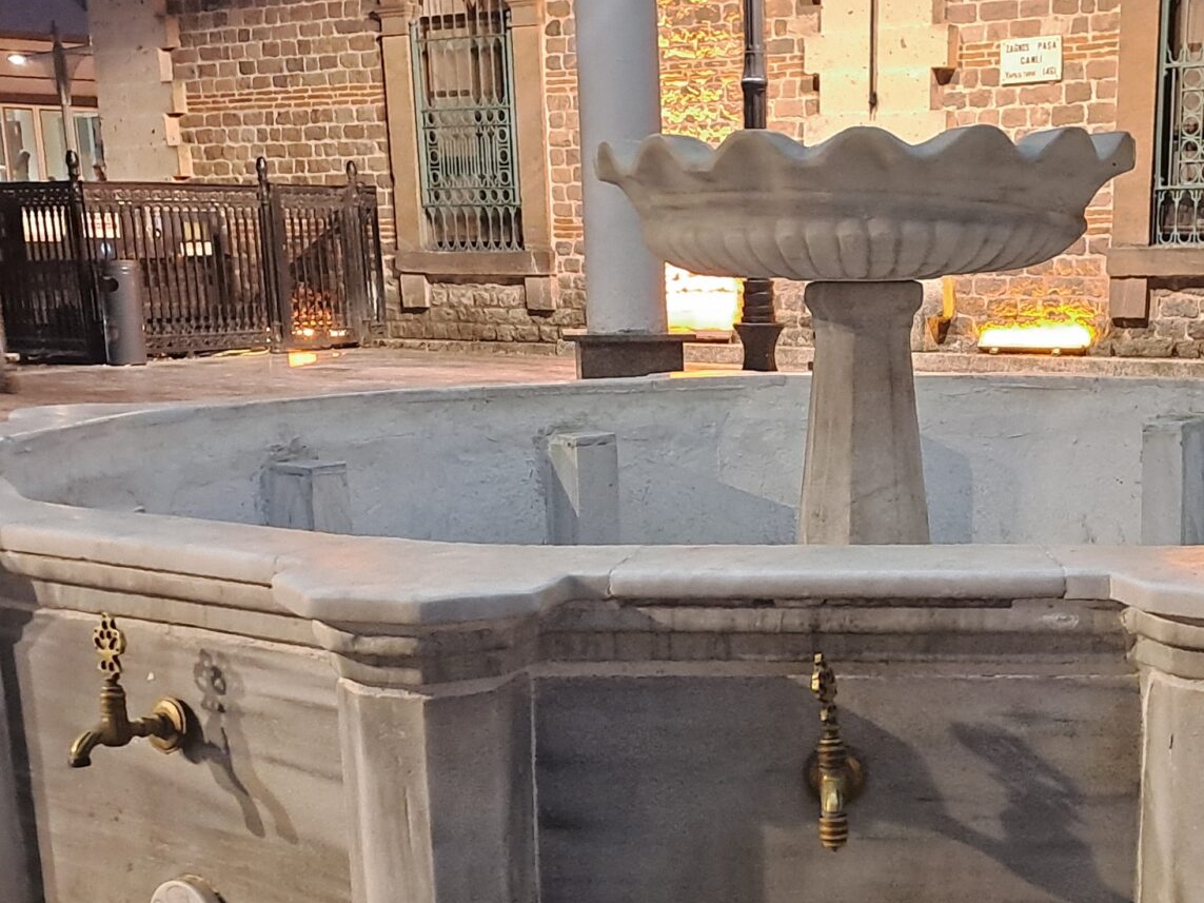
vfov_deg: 25.3
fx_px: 1948
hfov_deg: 34.0
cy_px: 805
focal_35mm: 56
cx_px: 826
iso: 250
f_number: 1.8
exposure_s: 1/10
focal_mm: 4.65
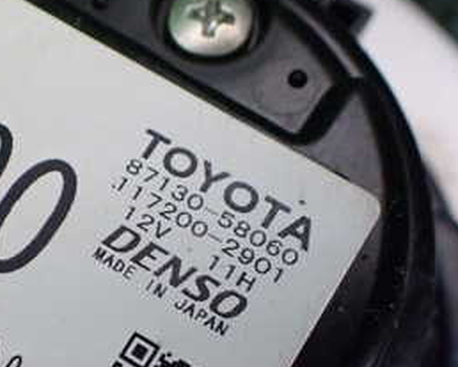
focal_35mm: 68
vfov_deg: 22.4
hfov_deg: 27.3
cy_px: 259
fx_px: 923
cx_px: 87
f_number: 2.3
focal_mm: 5.4
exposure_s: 1/100
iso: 800
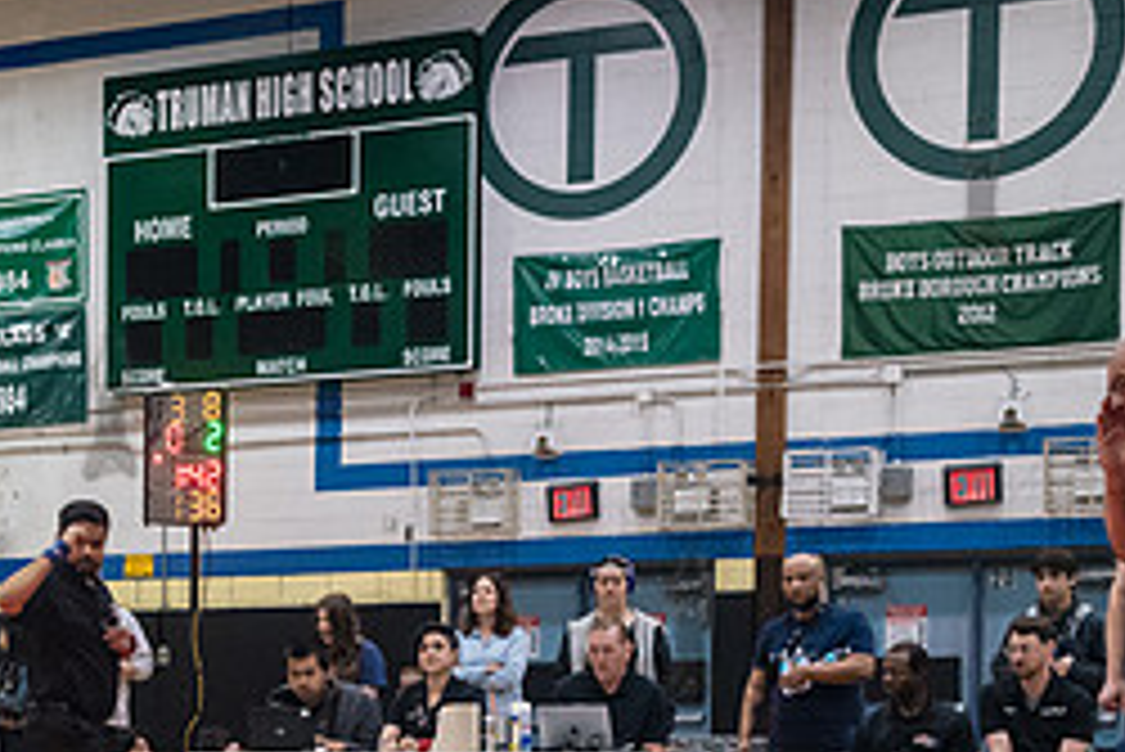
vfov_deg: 15.5
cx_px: 108
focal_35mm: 86
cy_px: 835
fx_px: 2689
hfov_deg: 23.0
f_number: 3.5
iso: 6400
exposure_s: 1/400
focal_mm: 35
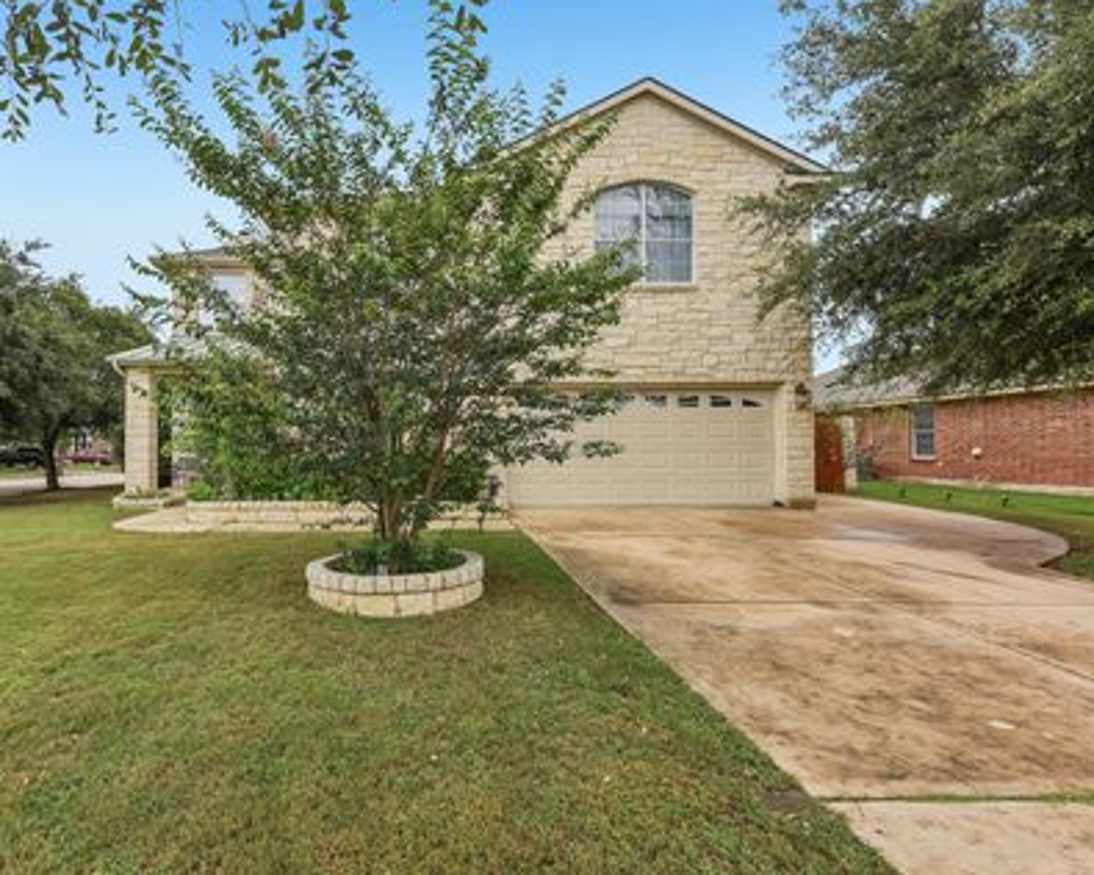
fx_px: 615
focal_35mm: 19
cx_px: 427
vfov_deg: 70.9
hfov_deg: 82.1
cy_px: 436
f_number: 8
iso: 100
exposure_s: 1/200
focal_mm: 16
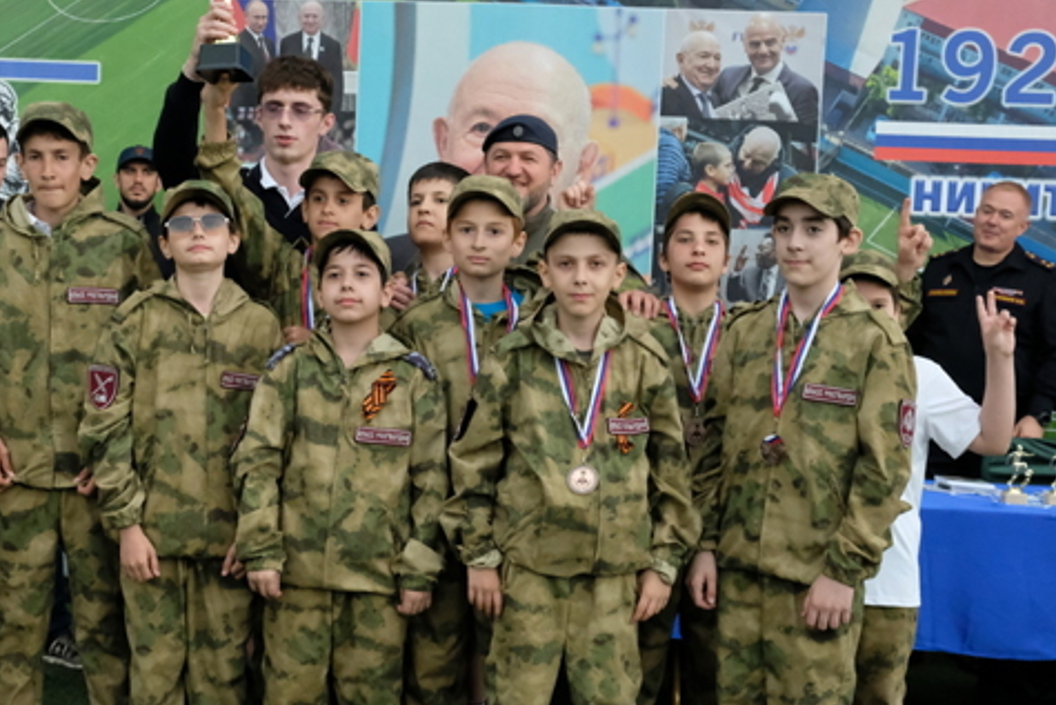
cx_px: 340
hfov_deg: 33.1
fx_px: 1760
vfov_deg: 22.6
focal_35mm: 60
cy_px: 414
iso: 8000
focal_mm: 25.4
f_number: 5.6
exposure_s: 1/1400
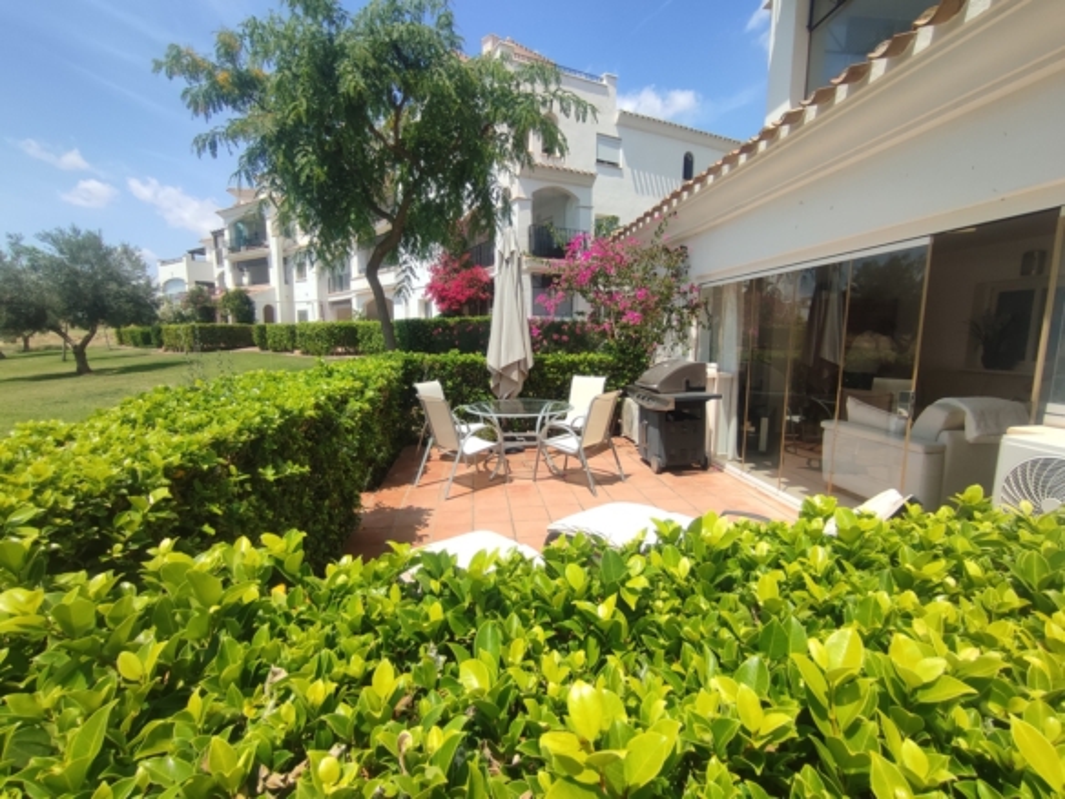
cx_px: 532
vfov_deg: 78.1
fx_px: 492
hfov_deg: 94.5
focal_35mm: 16
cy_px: 400
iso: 50
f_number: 2.2
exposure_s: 1/1263
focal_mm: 1.65
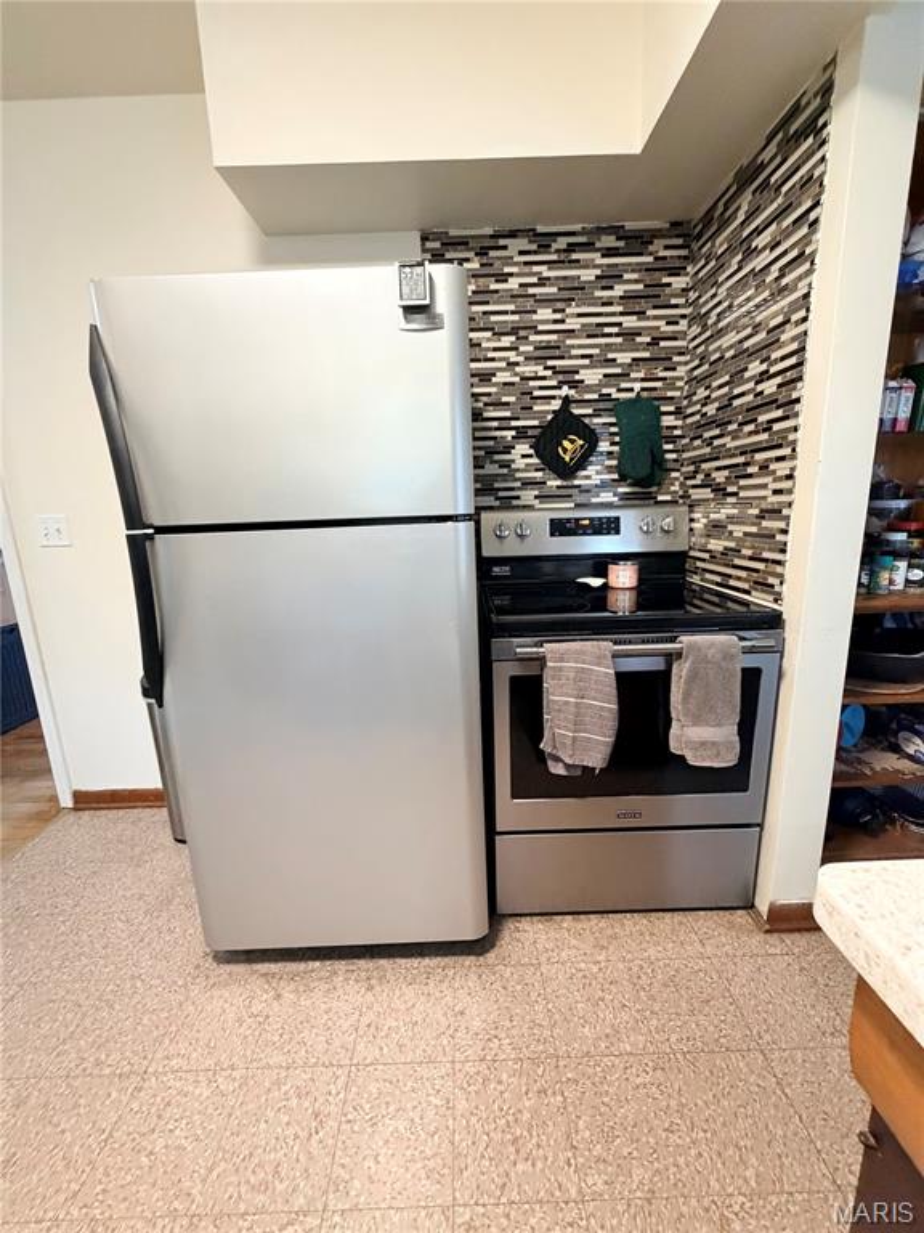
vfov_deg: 102.1
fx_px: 498
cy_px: 616
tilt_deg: -11.7
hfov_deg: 85.7
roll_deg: +0.4
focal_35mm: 14
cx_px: 462
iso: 500
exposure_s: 1/60
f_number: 2.2
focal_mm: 2.22
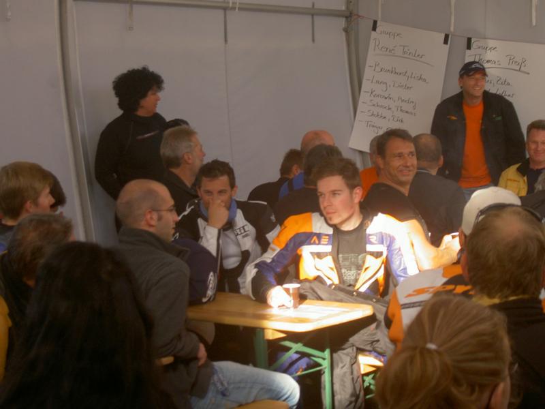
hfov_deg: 23.3
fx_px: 1323
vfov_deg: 17.6
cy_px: 204
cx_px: 272
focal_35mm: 84
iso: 100
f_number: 4.1
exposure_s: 1/80
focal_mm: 17.4
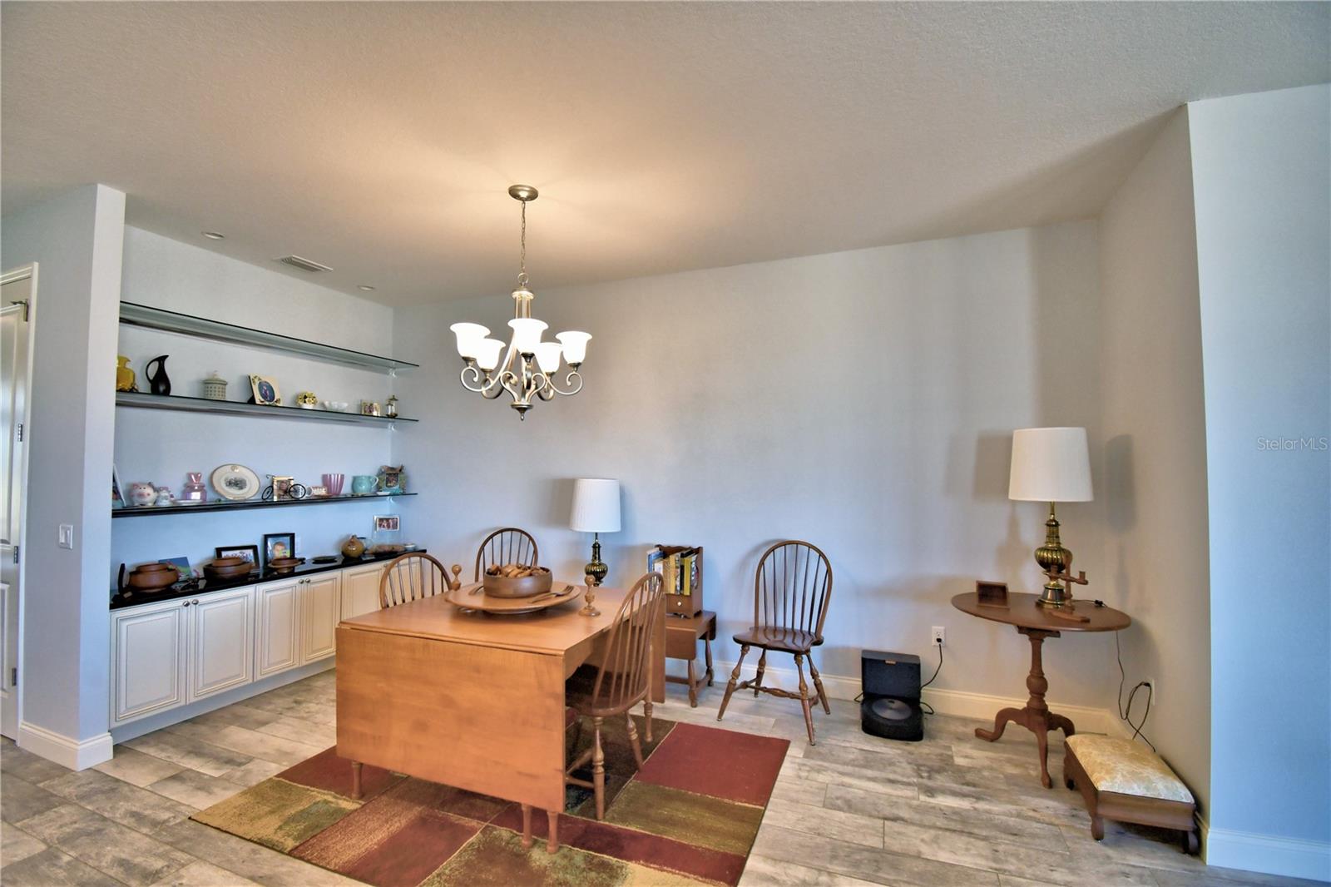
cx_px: 666
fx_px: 554
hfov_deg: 100.4
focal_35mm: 15
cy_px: 444
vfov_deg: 77.3
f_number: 4.5
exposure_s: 1/100
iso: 400
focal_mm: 10
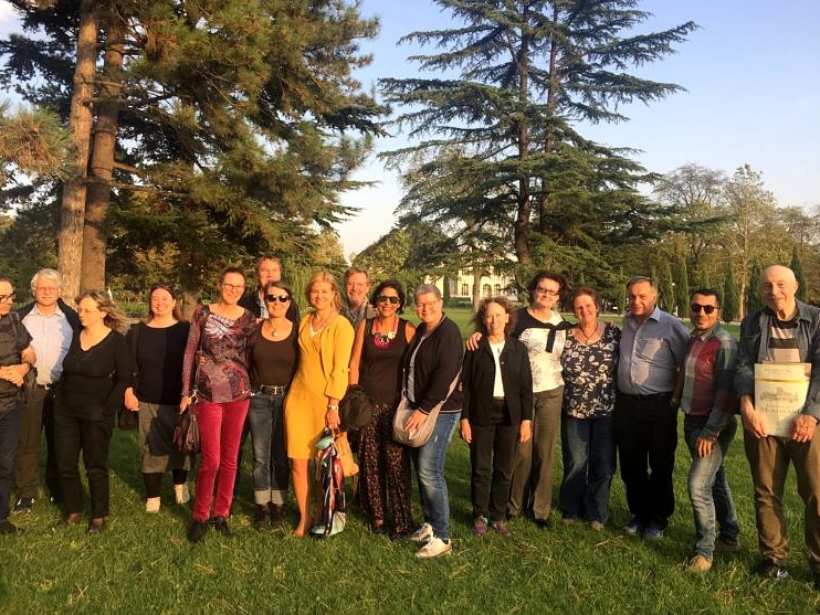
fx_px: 711
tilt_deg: -0.3
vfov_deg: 46.8
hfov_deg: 59.9
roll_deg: -1.5
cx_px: 410
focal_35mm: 30
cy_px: 300
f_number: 2.2
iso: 32
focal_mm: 4.15
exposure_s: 1/507
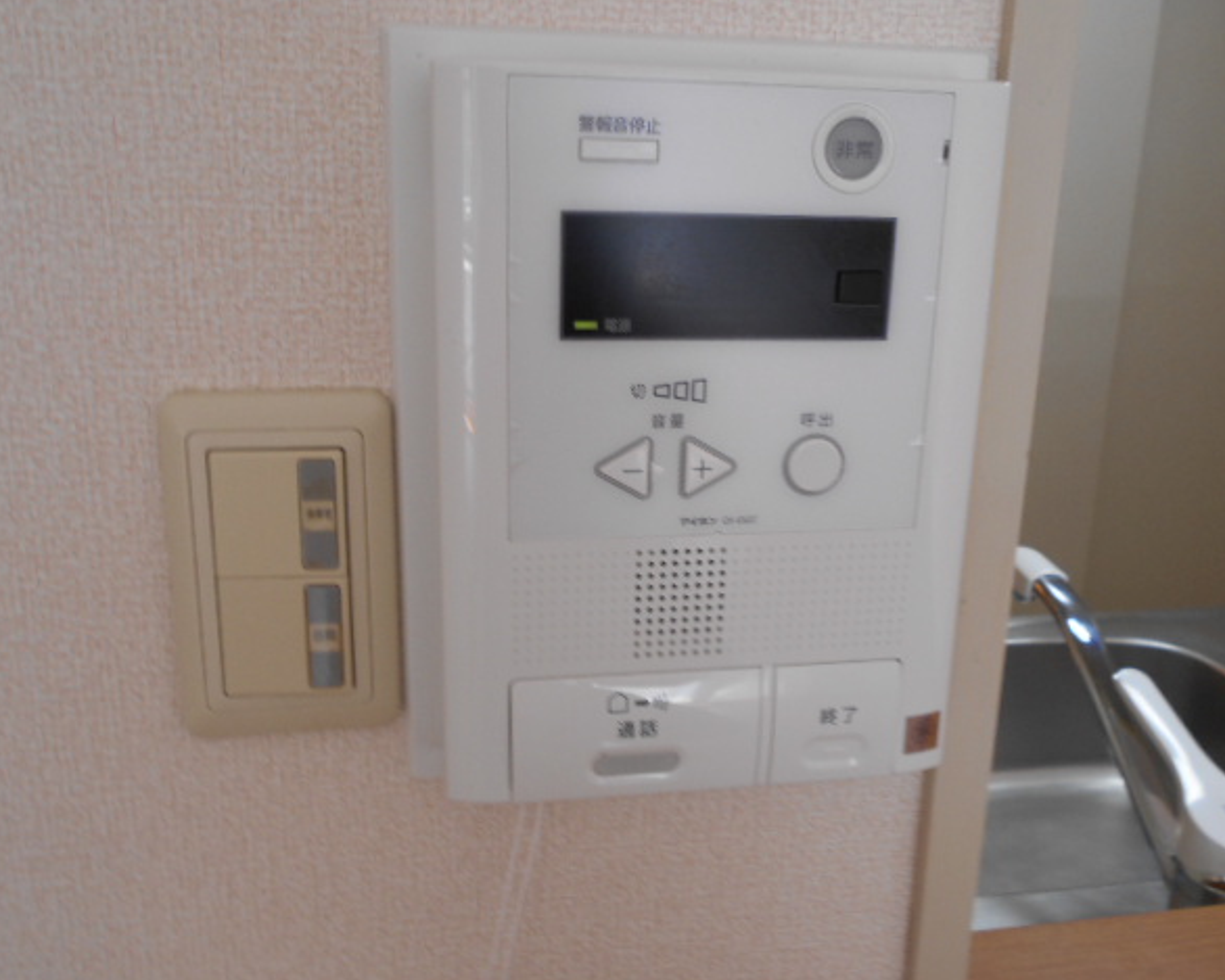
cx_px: 644
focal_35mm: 32
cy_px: 485
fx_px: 1160
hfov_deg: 55.6
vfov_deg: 45.8
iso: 100
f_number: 3.4
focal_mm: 5.1
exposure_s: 1/30
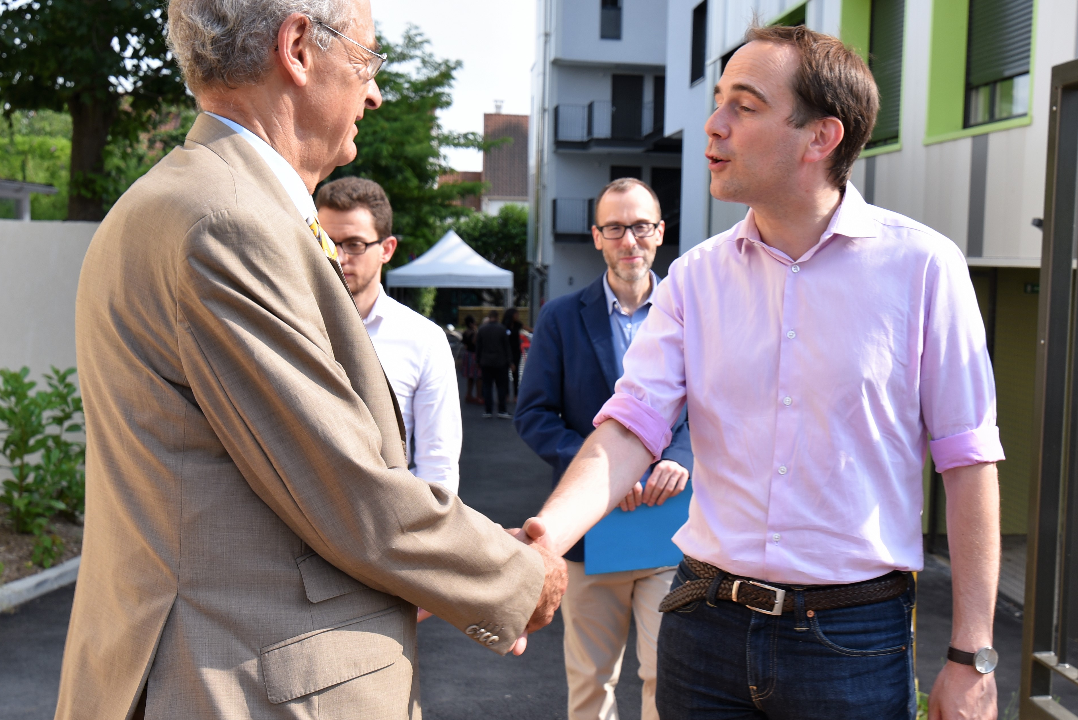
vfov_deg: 36.0
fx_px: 1108
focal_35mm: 37
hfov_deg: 51.8
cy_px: 330
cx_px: 590
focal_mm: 30
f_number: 8
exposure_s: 1/250
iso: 200
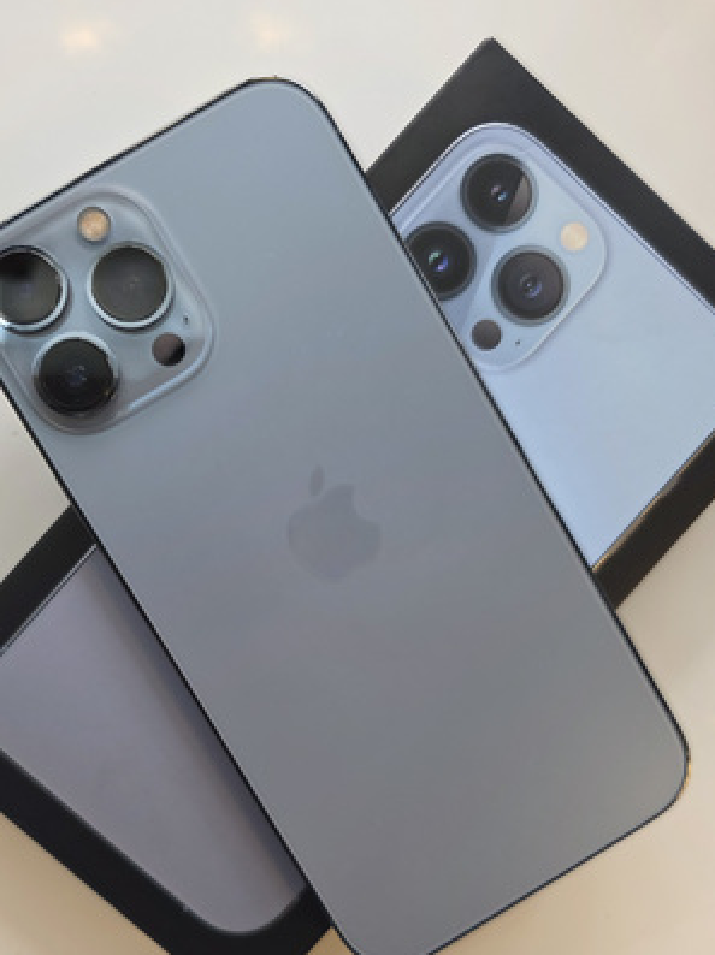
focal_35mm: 29
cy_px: 577
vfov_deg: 61.1
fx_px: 800
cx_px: 278
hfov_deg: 47.8
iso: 160
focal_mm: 6.3
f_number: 1.7
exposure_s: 1/100
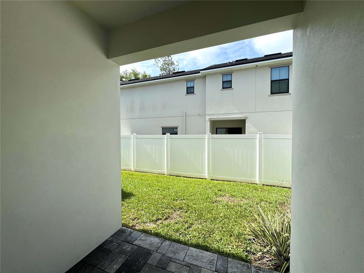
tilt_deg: -1.4
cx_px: 182
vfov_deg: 85.7
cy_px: 136
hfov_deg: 102.1
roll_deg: +0.0
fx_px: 147
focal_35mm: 14
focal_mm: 2.22
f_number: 2.2
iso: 50
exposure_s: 1/1323
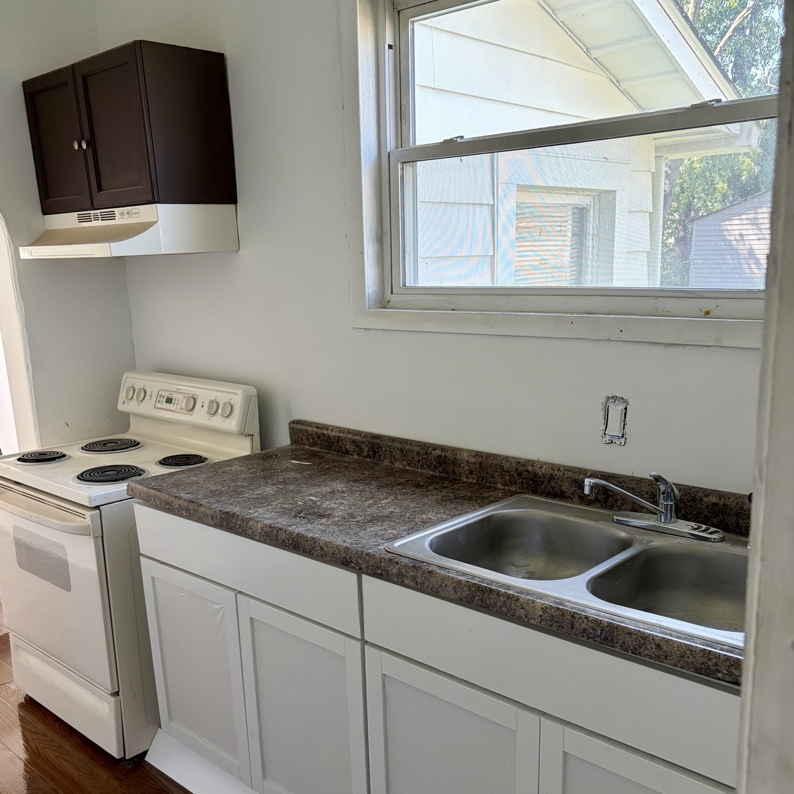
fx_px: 804
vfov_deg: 52.3
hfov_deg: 52.5
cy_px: 463
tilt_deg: -13.9
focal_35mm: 31
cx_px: 396
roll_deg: +1.0
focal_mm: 5.96
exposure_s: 1/122
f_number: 1.6
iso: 100
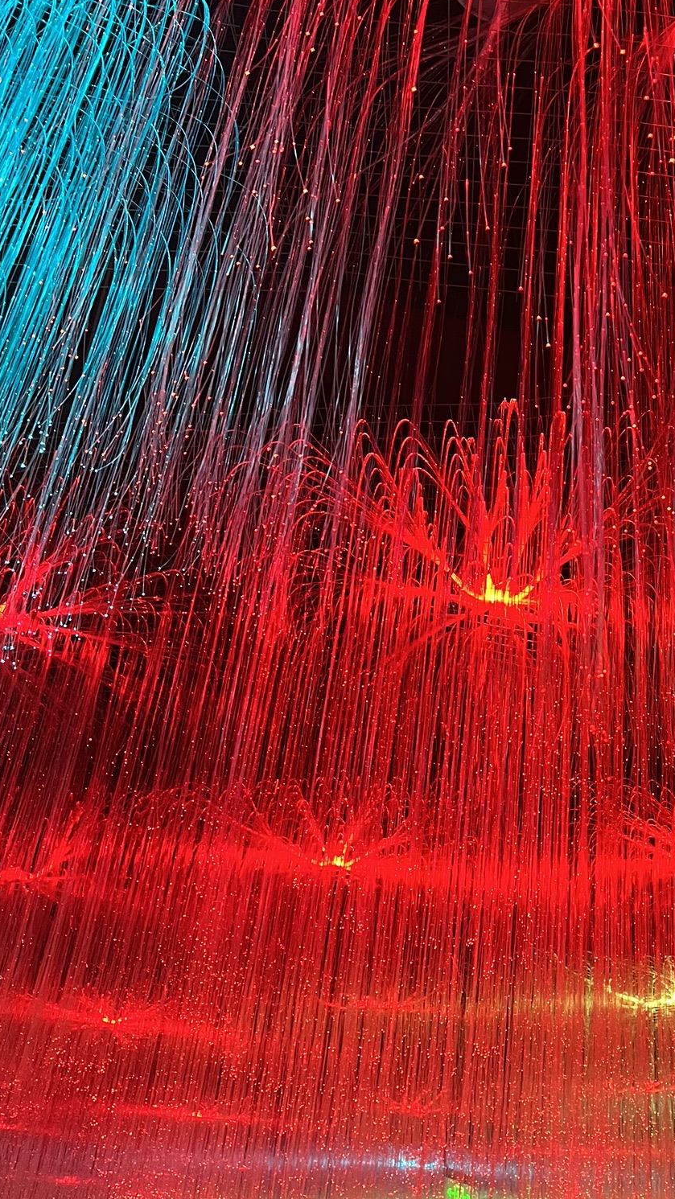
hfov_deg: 30.1
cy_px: 679
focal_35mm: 38
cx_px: 587
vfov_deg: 52.6
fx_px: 1209
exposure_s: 1/60
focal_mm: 5.7
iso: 500
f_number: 1.5
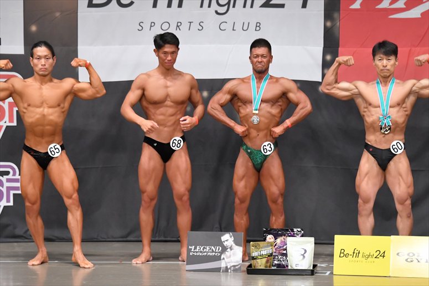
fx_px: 2406
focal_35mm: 202
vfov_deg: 6.8
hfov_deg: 10.2
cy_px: 143
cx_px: 214
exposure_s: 1/400
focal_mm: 135
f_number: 5.6
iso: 6400
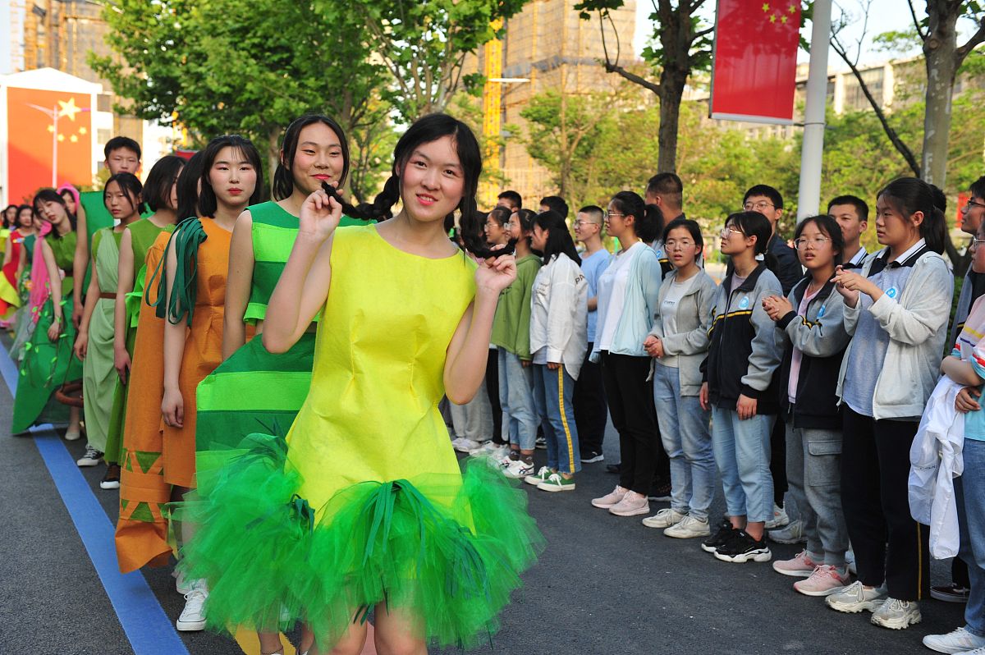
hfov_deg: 44.5
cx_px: 492
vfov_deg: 30.5
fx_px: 1203
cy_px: 328
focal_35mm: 44
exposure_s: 1/1600
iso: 1400
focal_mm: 44
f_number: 5
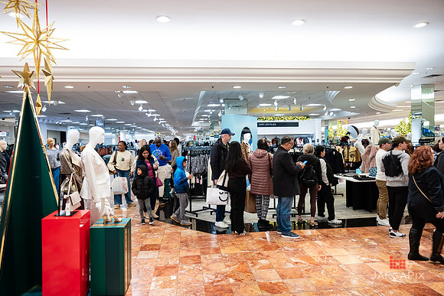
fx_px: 296
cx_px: 222
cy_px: 148
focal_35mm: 24
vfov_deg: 53.1
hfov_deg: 73.7
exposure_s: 1/125
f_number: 3.2
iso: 1000
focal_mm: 24
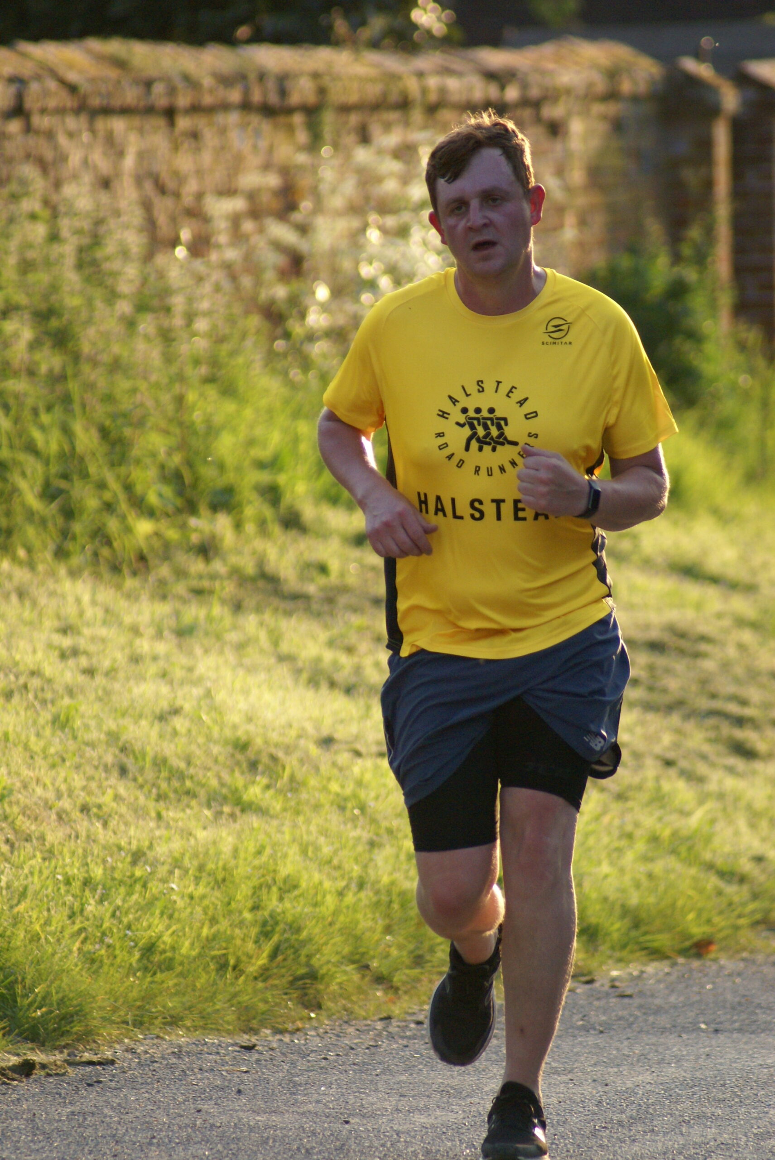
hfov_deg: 3.3
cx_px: 388
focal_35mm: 420
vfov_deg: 4.9
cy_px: 580
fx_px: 13538
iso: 640
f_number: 5.6
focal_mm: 280
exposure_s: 1/500
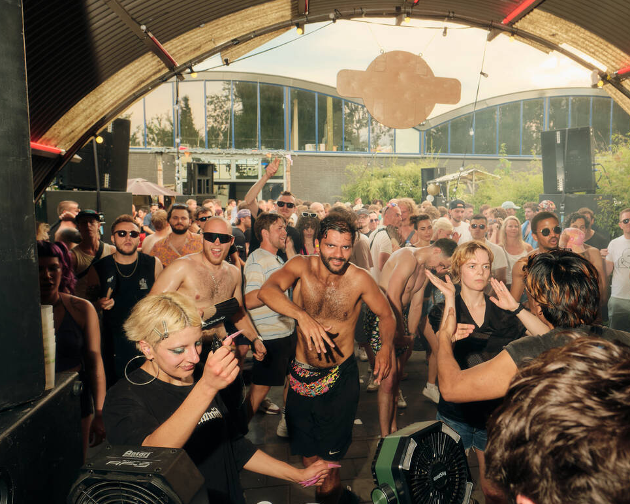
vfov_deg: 51.5
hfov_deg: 61.6
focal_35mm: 28
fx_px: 522
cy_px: 260
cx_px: 383
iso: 640
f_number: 6.4
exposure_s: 1/60
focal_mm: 16
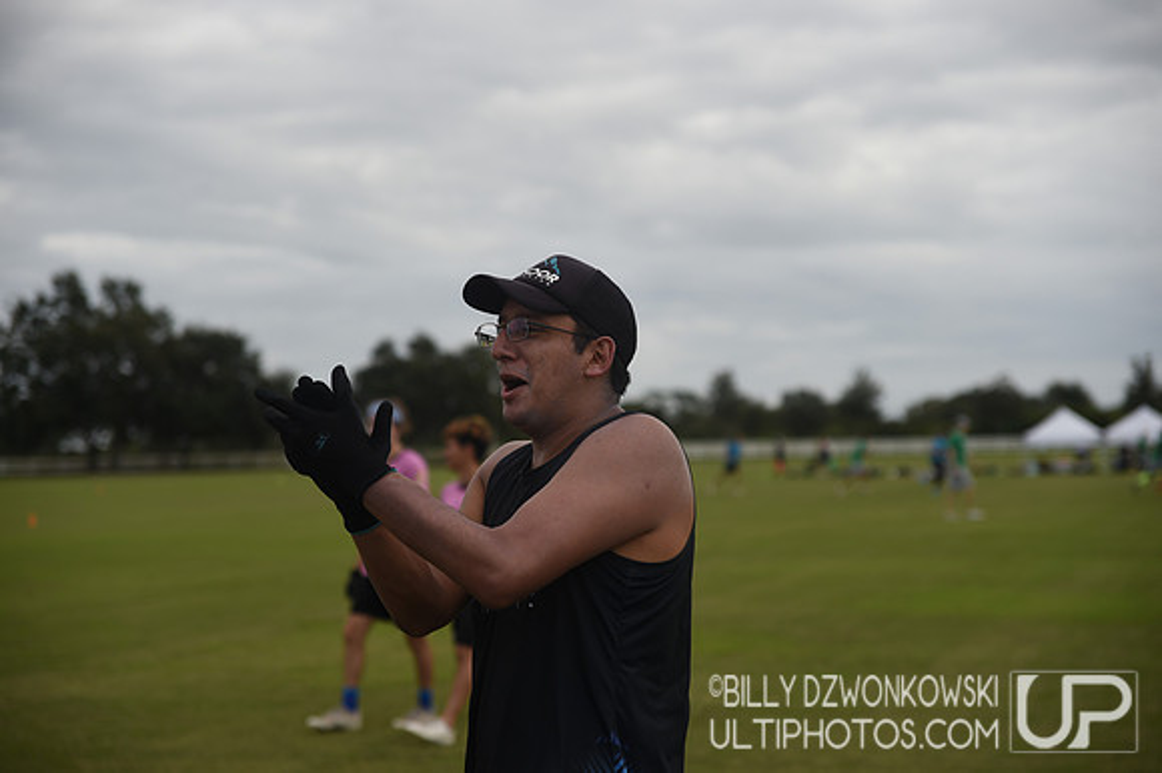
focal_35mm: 44
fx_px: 1419
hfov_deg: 44.5
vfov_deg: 30.5
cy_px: 386
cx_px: 581
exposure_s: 1/2000
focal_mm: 44
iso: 100
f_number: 2.8
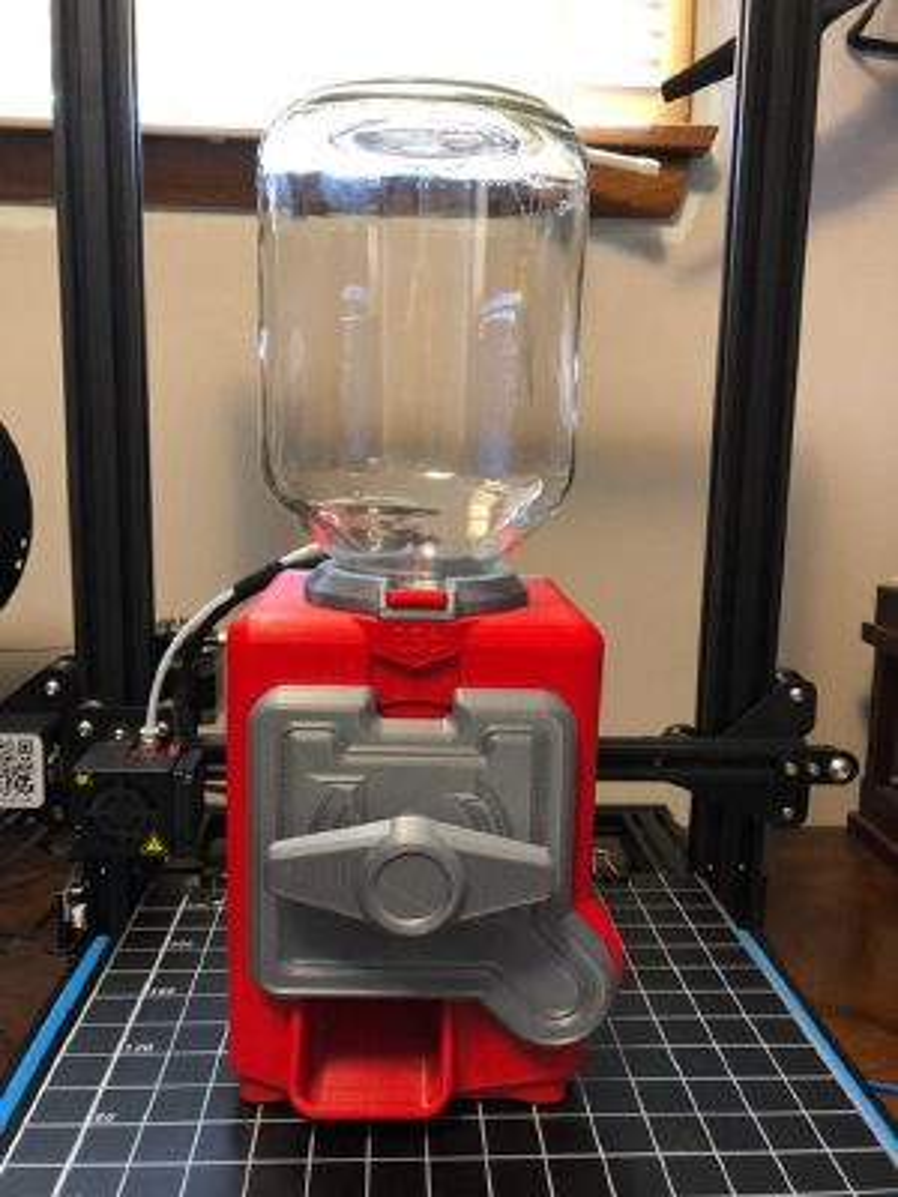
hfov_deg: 49.7
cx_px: 449
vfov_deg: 63.4
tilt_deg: -8.3
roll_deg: -1.4
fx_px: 968
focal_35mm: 28
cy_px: 598
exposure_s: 1/13
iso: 100
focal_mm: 3.99
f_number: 1.8
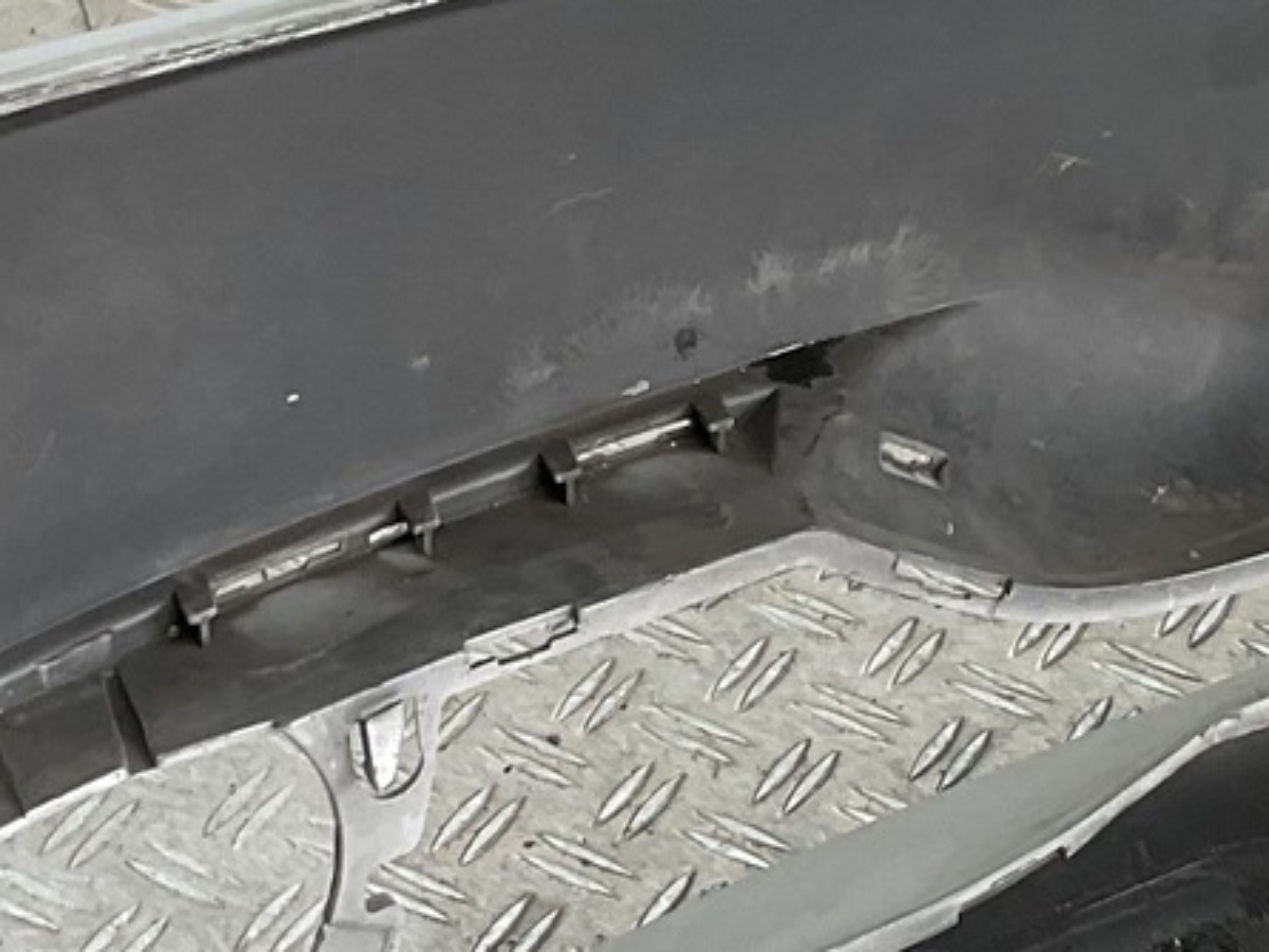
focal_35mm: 131
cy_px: 378
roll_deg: -10.6
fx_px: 4805
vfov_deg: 11.3
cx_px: 976
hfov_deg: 15.0
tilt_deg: -38.2
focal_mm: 3
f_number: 1.8
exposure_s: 1/100
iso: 16
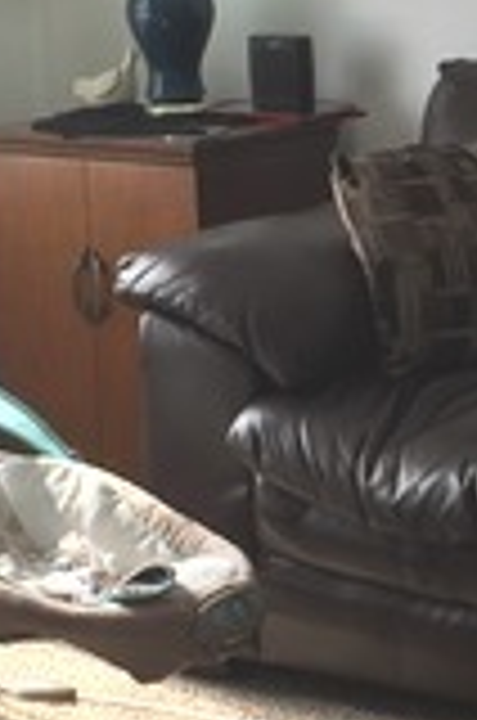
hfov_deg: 11.0
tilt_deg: -12.0
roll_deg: +0.5
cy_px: 346
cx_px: 603
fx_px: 2415
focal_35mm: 121
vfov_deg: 17.0
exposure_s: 1/332
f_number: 2.2
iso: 32
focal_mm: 4.15
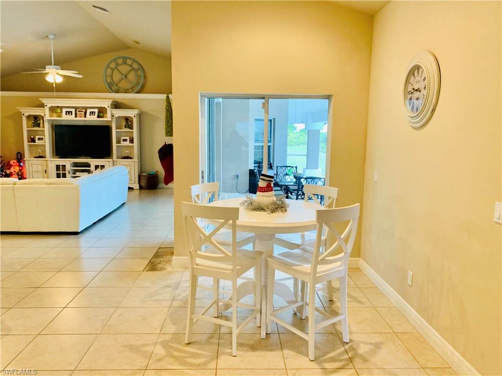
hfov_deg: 67.3
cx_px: 251
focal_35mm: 26
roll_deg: -0.9
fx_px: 377
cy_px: 188
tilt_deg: -9.4
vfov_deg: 53.1
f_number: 1.8
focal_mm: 4.25
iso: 160
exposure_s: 1/60
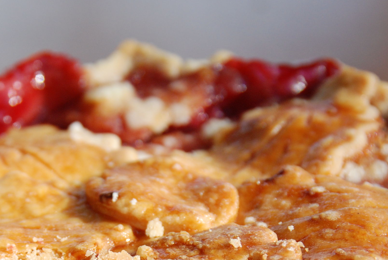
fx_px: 1953
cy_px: 274
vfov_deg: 7.6
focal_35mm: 181
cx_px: 135
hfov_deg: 11.3
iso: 320
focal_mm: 50
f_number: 5.6
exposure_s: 1/500
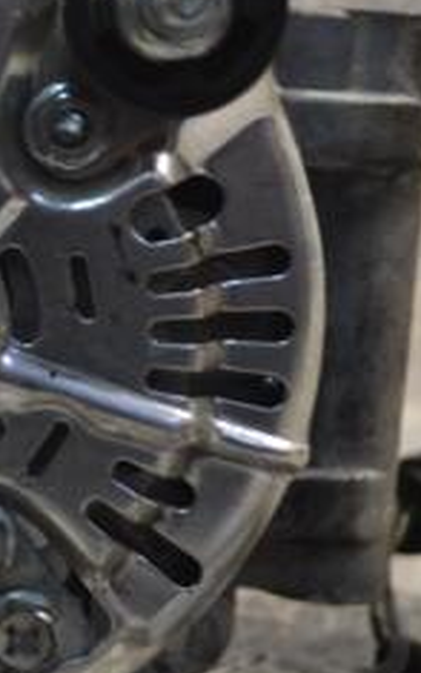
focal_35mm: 125
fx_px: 2293
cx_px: -106
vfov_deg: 16.7
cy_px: 258
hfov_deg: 10.3
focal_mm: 32
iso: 400
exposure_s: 1/80
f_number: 4.8
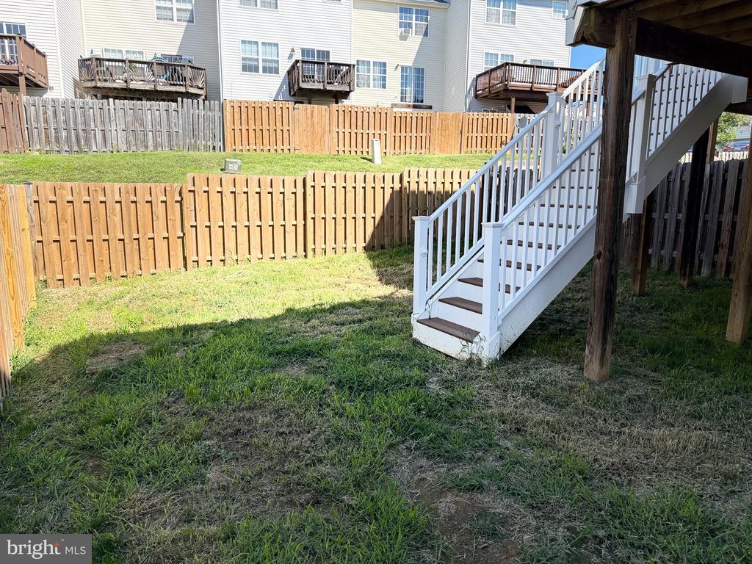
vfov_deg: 56.8
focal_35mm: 24
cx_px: 376
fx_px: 521
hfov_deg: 71.6
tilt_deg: -8.9
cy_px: 282
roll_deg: -0.5
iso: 100
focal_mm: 6.76
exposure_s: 1/3145
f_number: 1.78
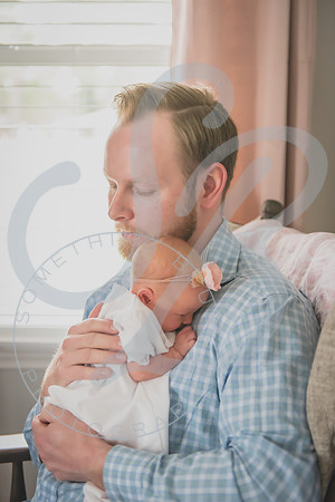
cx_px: 168
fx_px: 726
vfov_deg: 38.2
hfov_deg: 26.0
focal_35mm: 52
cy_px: 251
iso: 2500
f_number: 2.8
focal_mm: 52
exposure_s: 1/125
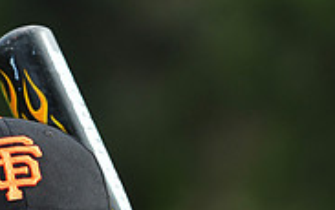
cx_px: 35
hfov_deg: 3.3
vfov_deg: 2.0
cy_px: 391
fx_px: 5889
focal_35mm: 644
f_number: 4.5
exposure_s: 1/2000
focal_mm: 200
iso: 400
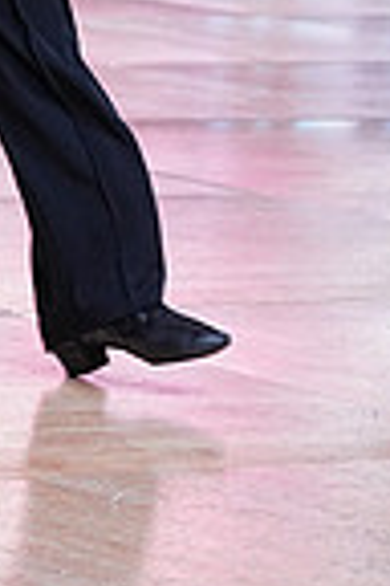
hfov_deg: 4.5
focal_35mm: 302
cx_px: -95
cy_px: -358
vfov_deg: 6.7
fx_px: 4907
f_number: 4
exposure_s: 1/500
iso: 1600
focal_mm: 75
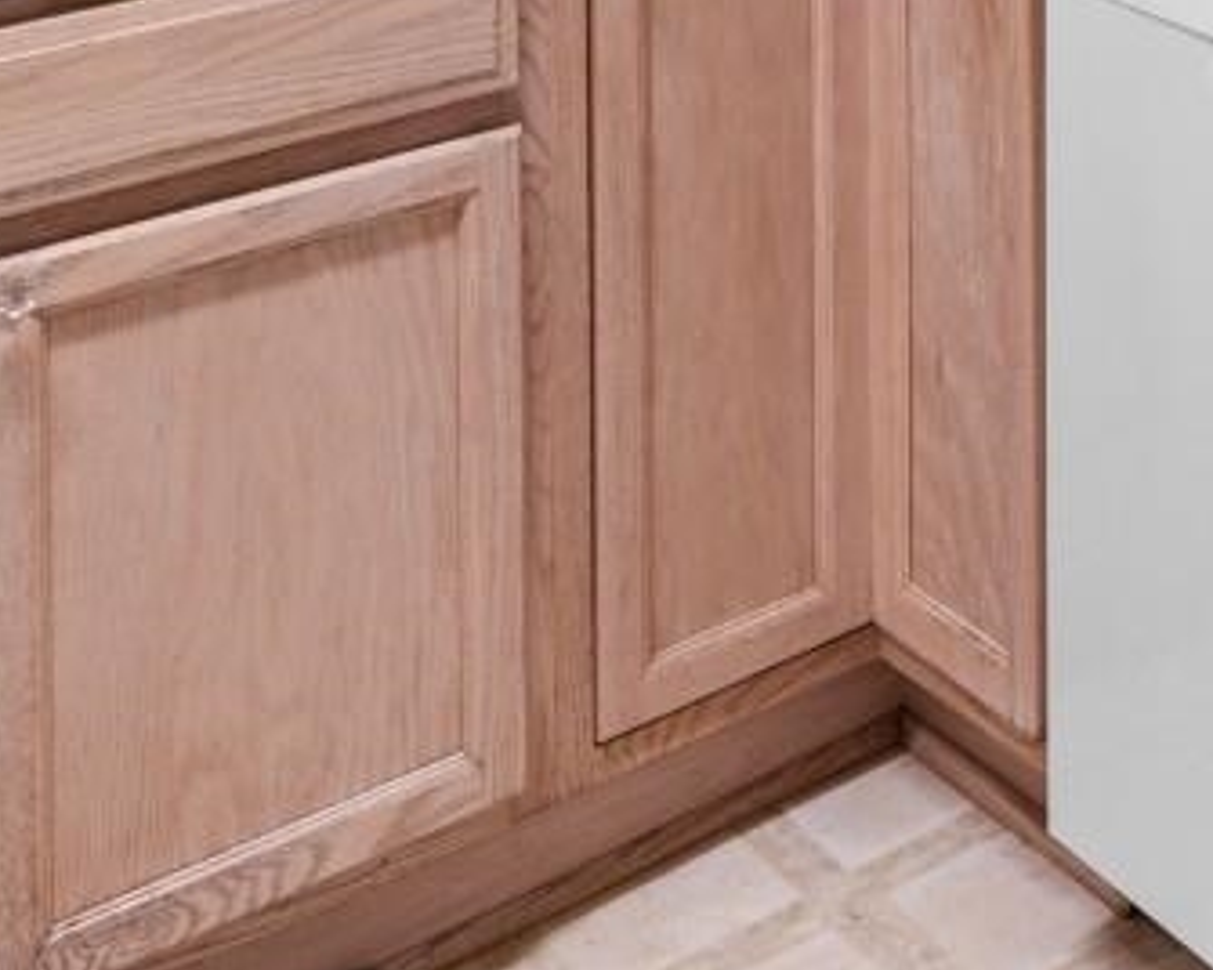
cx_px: 1456
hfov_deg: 25.1
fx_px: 2441
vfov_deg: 17.8
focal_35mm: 68
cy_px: -807
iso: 100
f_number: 4.5
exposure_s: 1/10
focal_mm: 10
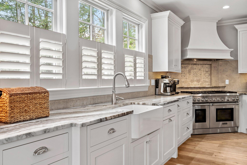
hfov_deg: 61.9
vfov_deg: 43.6
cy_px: 82
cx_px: 124
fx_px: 206
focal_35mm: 30
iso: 80
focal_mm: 30
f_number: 8
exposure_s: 1/1.67
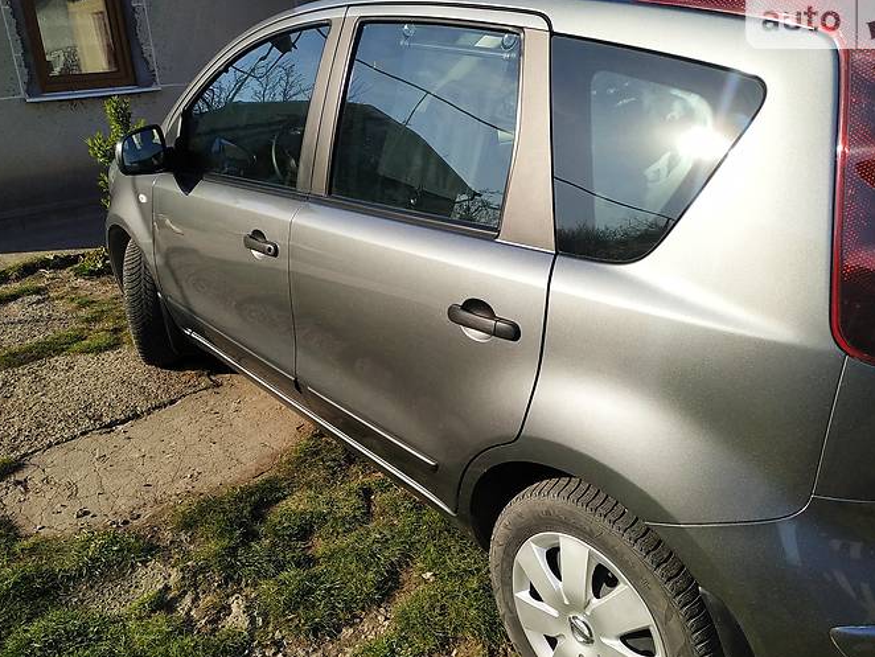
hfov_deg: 61.6
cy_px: 373
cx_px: 427
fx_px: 733
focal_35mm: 29
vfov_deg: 48.1
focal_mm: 3.9
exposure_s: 1/2953
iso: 200
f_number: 1.9
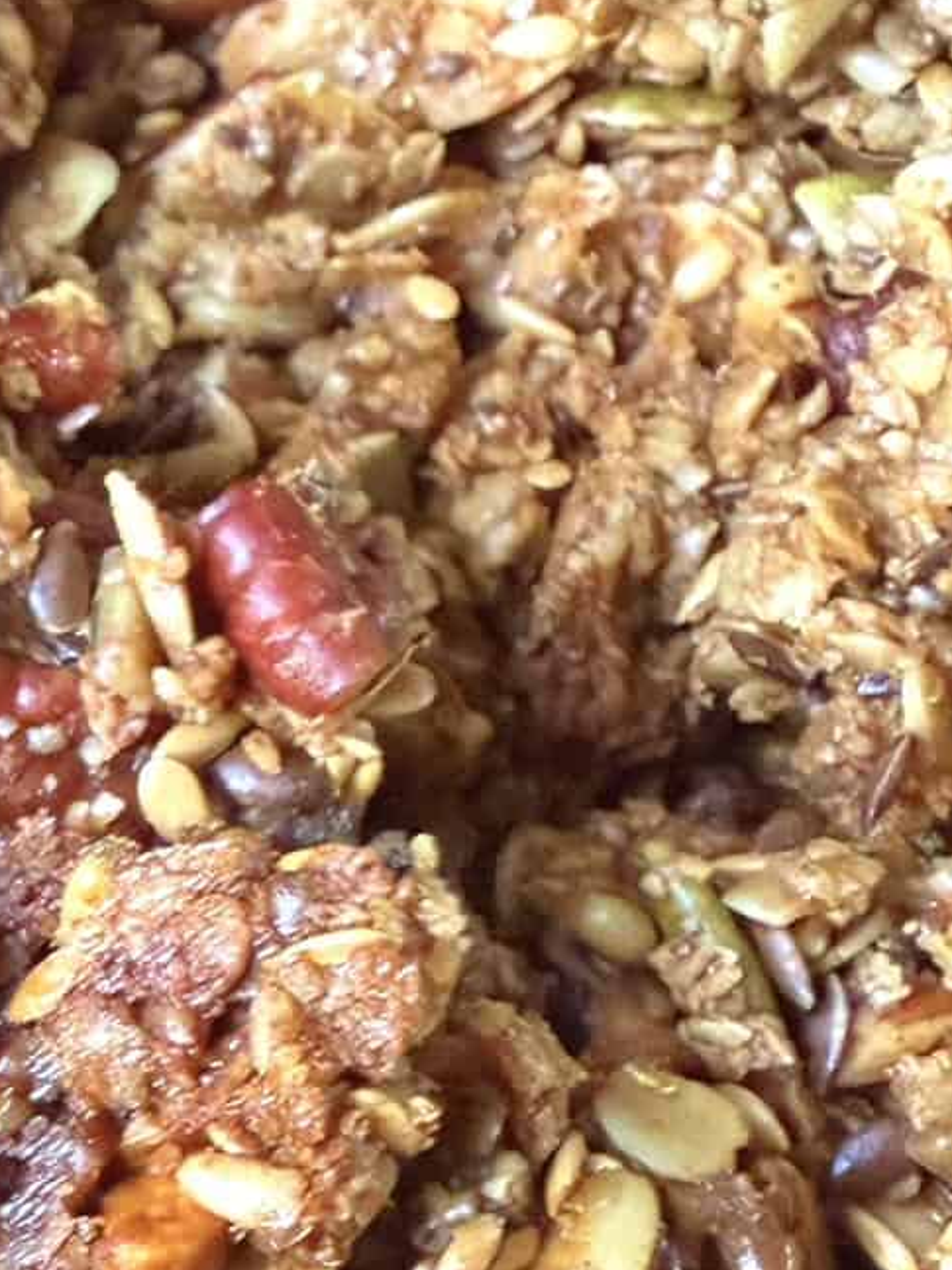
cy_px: 1244
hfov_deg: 17.5
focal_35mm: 76
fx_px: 2788
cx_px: -461
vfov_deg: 24.6
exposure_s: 1/60
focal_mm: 2.2
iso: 500
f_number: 2.2
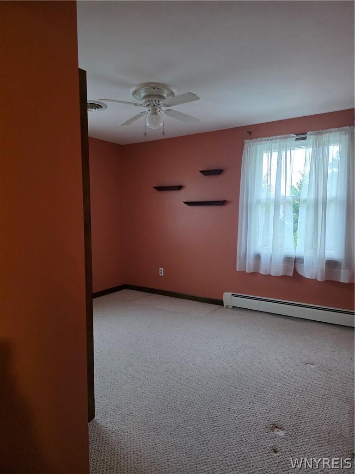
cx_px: 178
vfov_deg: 73.9
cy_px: 237
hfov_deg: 58.9
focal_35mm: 23
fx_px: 314
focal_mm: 6.3
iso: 1600
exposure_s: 1/120
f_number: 1.7
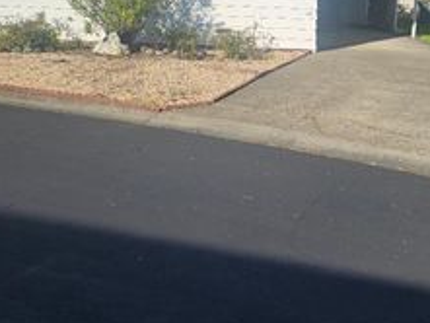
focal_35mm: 52
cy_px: 42
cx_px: 278
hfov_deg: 36.5
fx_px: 646
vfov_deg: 27.2
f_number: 1.8
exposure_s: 1/2890
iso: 25
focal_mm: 5.4
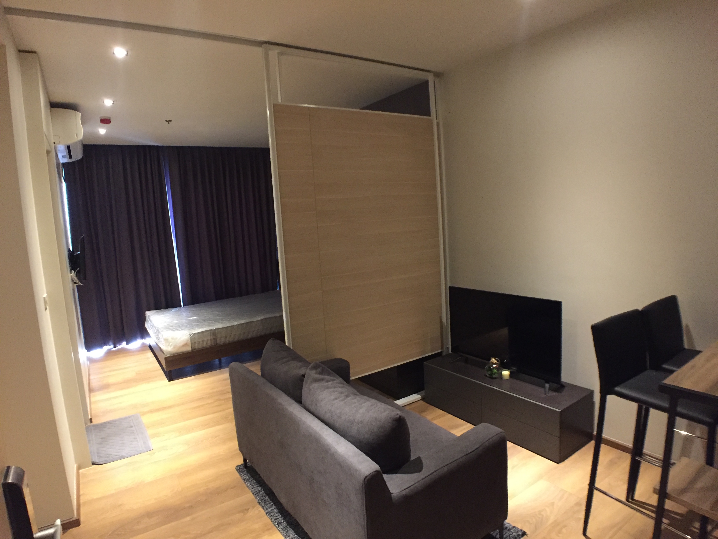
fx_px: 602
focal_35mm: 29
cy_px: 270
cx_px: 359
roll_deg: +1.5
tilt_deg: -5.9
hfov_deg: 61.7
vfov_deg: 48.2
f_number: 2.2
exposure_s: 1/17
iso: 320
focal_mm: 4.15
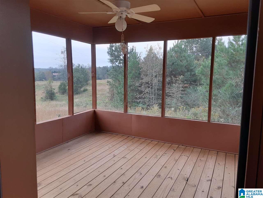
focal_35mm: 27
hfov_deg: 65.3
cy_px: 99
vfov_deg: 51.4
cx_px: 132
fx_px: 205
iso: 40
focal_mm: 2.91
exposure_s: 1/154
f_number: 1.9
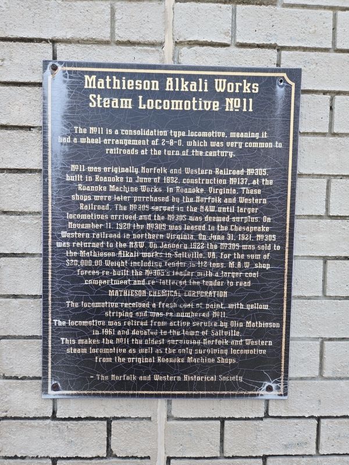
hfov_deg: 58.9
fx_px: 309
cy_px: 232
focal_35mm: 23
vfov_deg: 73.9
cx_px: 174
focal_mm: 5.4
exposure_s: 1/210
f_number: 1.8
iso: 25
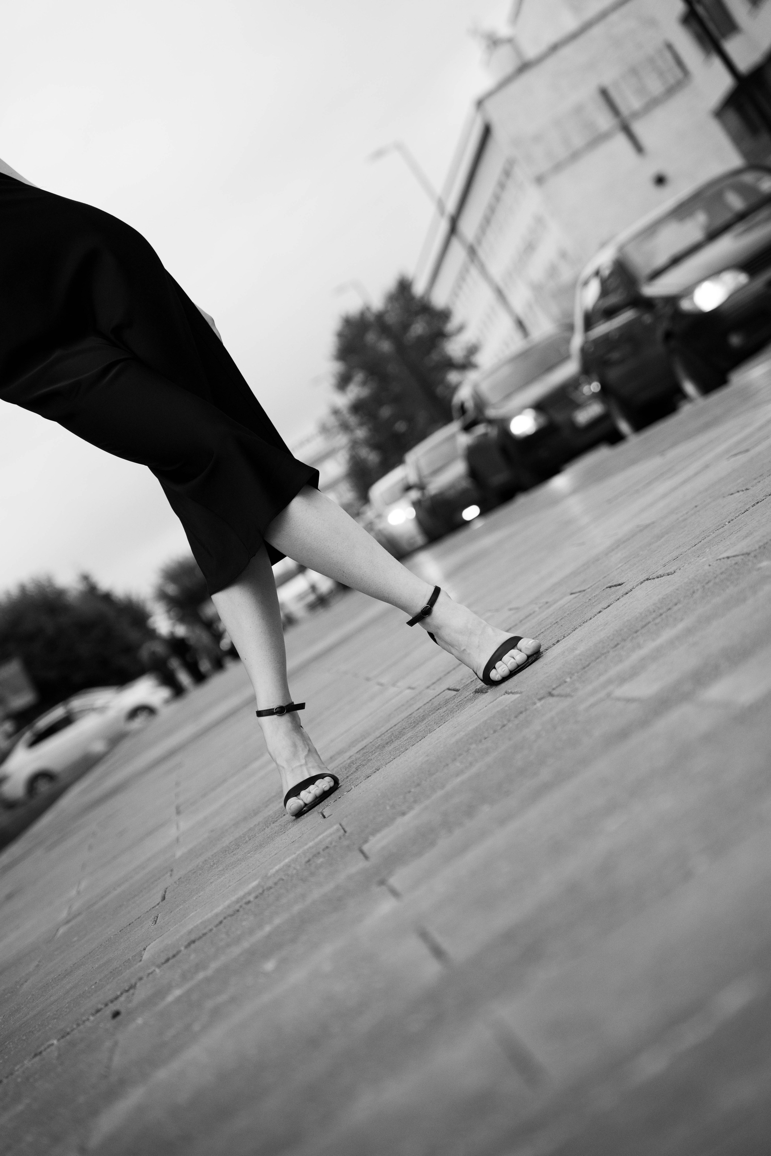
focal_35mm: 70
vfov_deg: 28.8
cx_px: 386
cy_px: 578
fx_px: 2249
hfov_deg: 19.5
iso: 1600
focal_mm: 70
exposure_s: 1/1250
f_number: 3.5
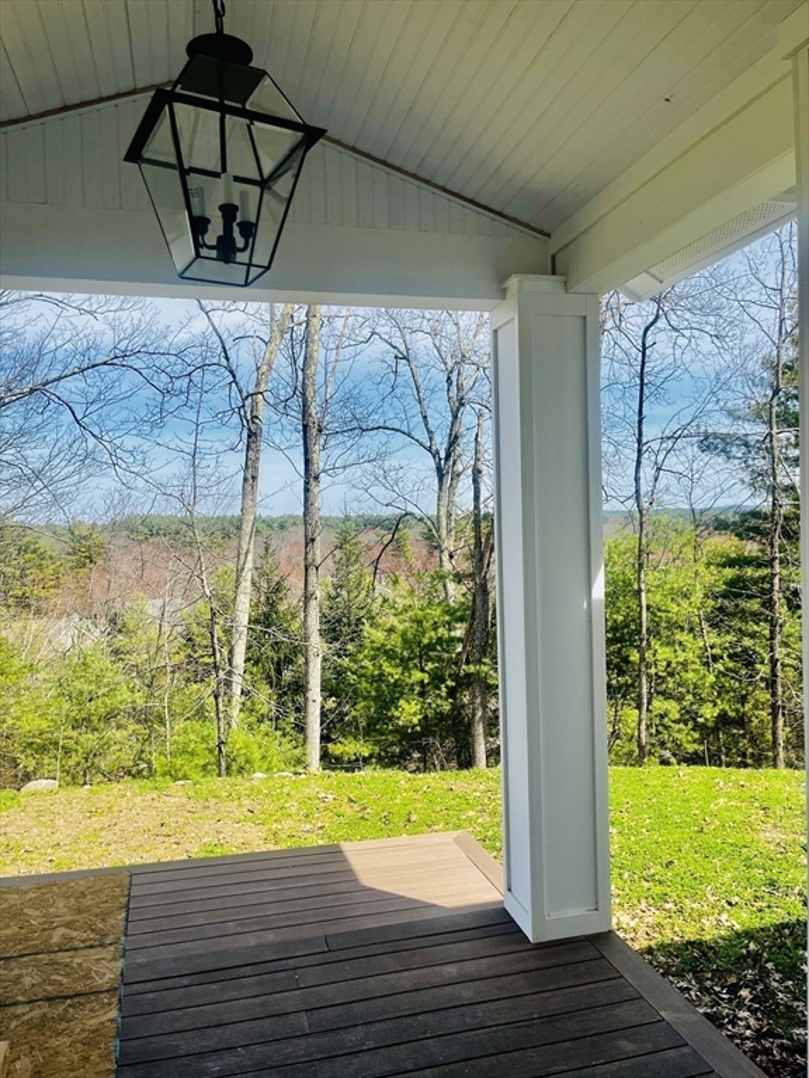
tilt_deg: -2.8
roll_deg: +1.0
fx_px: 810
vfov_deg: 67.3
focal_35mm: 26
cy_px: 539
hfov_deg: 53.1
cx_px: 404
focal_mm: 5.1
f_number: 1.6
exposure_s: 1/2463
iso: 50
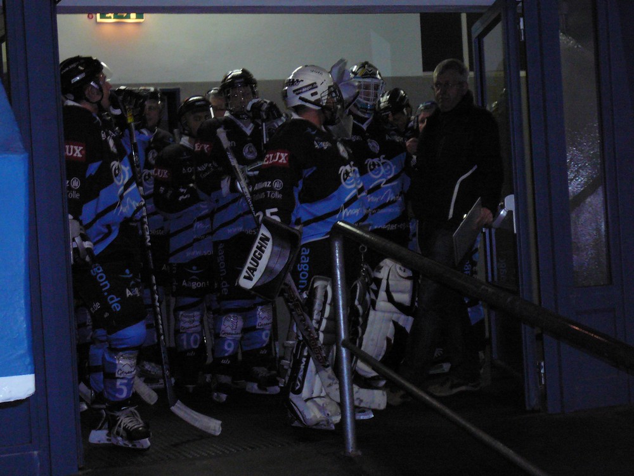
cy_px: 238
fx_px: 1300
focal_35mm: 71
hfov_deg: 27.4
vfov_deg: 20.7
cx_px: 317
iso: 400
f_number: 3.7
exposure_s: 1/30
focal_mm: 10.5
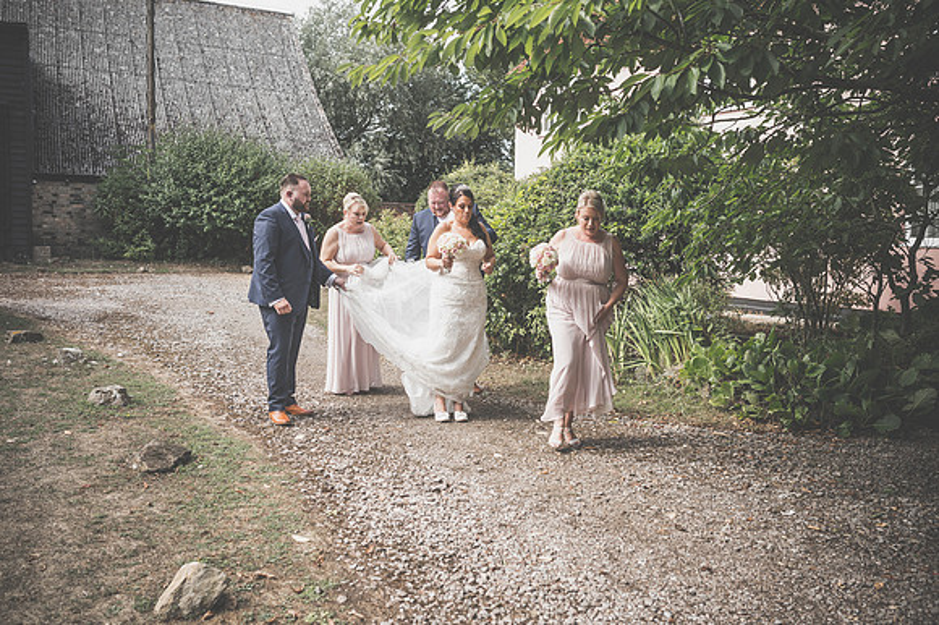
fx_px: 912
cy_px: 312
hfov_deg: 54.5
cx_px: 470
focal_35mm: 35
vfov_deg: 37.8
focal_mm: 35
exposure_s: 1/250
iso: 100
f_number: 4
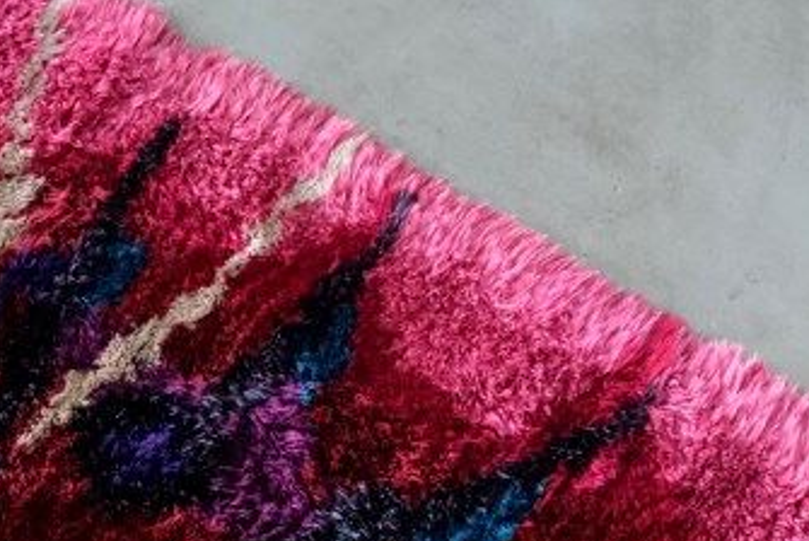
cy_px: 867
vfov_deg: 11.8
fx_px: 2474
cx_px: -290
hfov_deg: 17.3
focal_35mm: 110
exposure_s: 1/27
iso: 1600
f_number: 4
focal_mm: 19.2
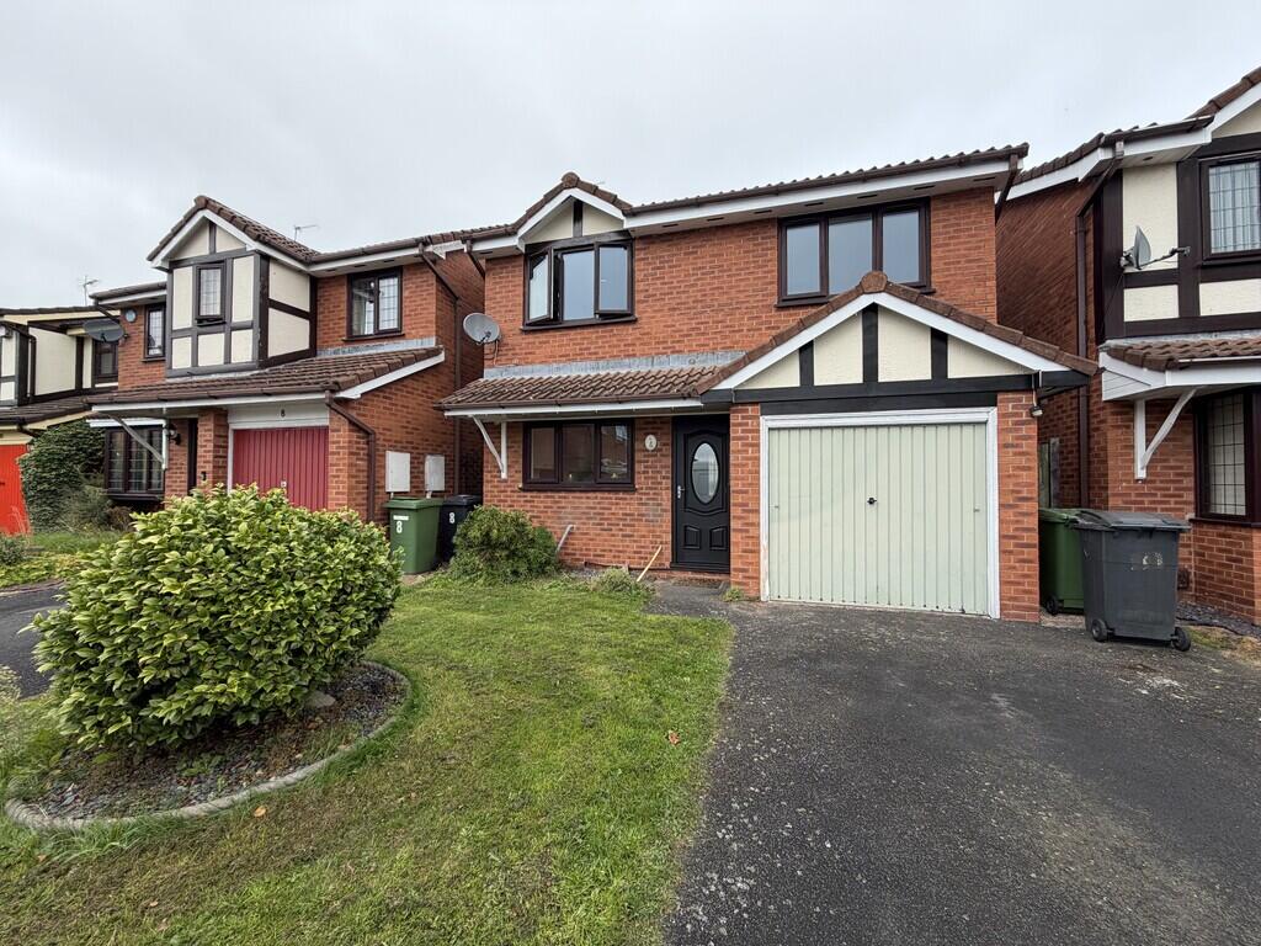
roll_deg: +0.3
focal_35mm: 14
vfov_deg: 85.7
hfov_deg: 102.1
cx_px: 630
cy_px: 473
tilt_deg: +1.6
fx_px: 510
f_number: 2.2
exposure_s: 1/502
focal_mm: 2.22
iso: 50
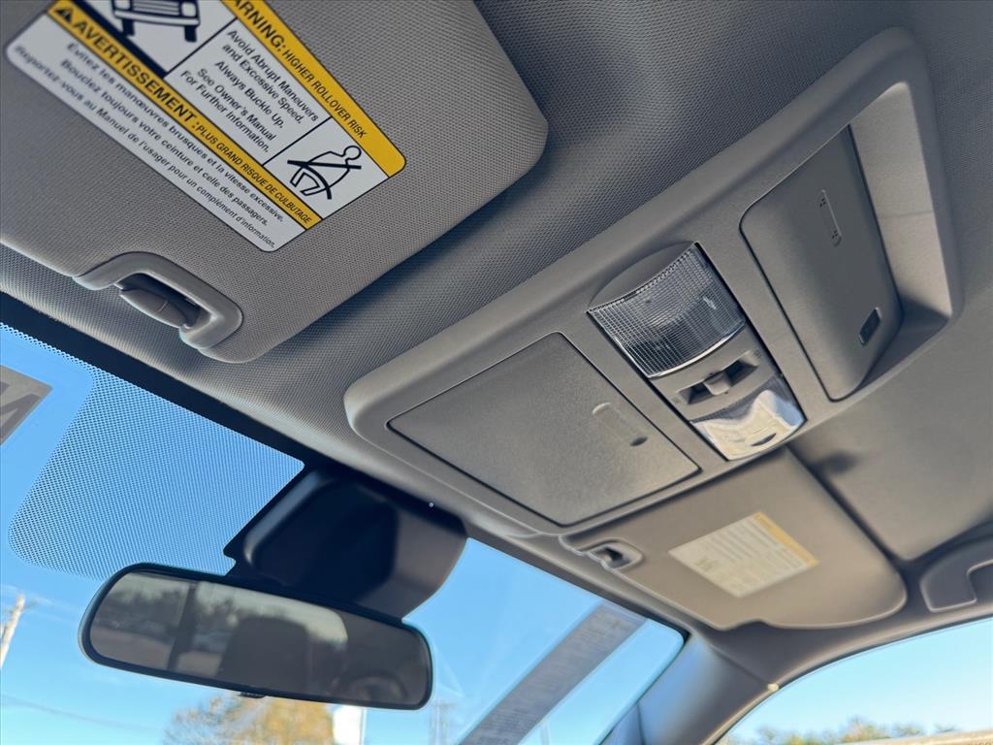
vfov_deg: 56.8
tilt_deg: +38.1
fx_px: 688
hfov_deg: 71.6
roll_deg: +0.7
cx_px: 496
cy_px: 372
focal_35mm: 24
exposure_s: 1/150
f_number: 1.78
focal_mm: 6.76
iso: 125
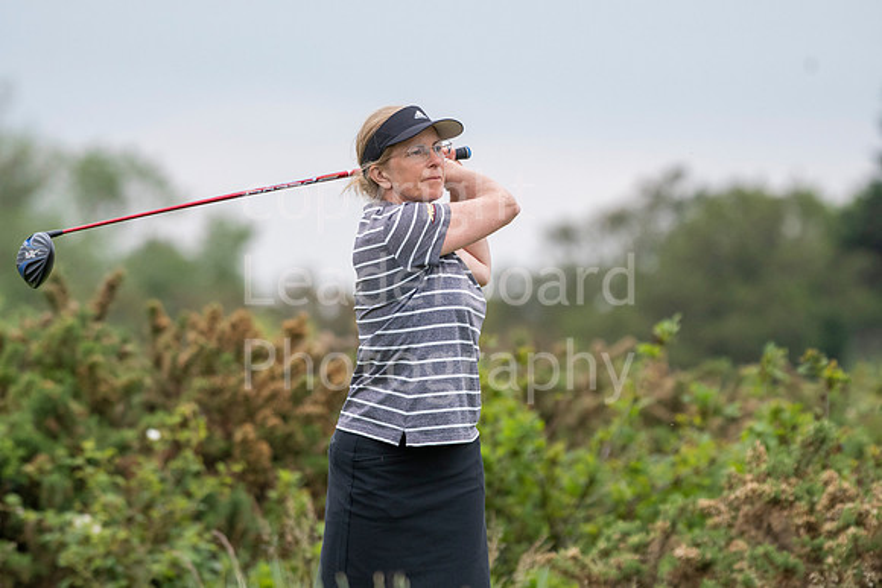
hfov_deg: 4.4
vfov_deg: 3.0
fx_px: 11395
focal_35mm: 465
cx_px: 441
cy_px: 294
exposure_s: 1/1000
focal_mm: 310
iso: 1250
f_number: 5.6
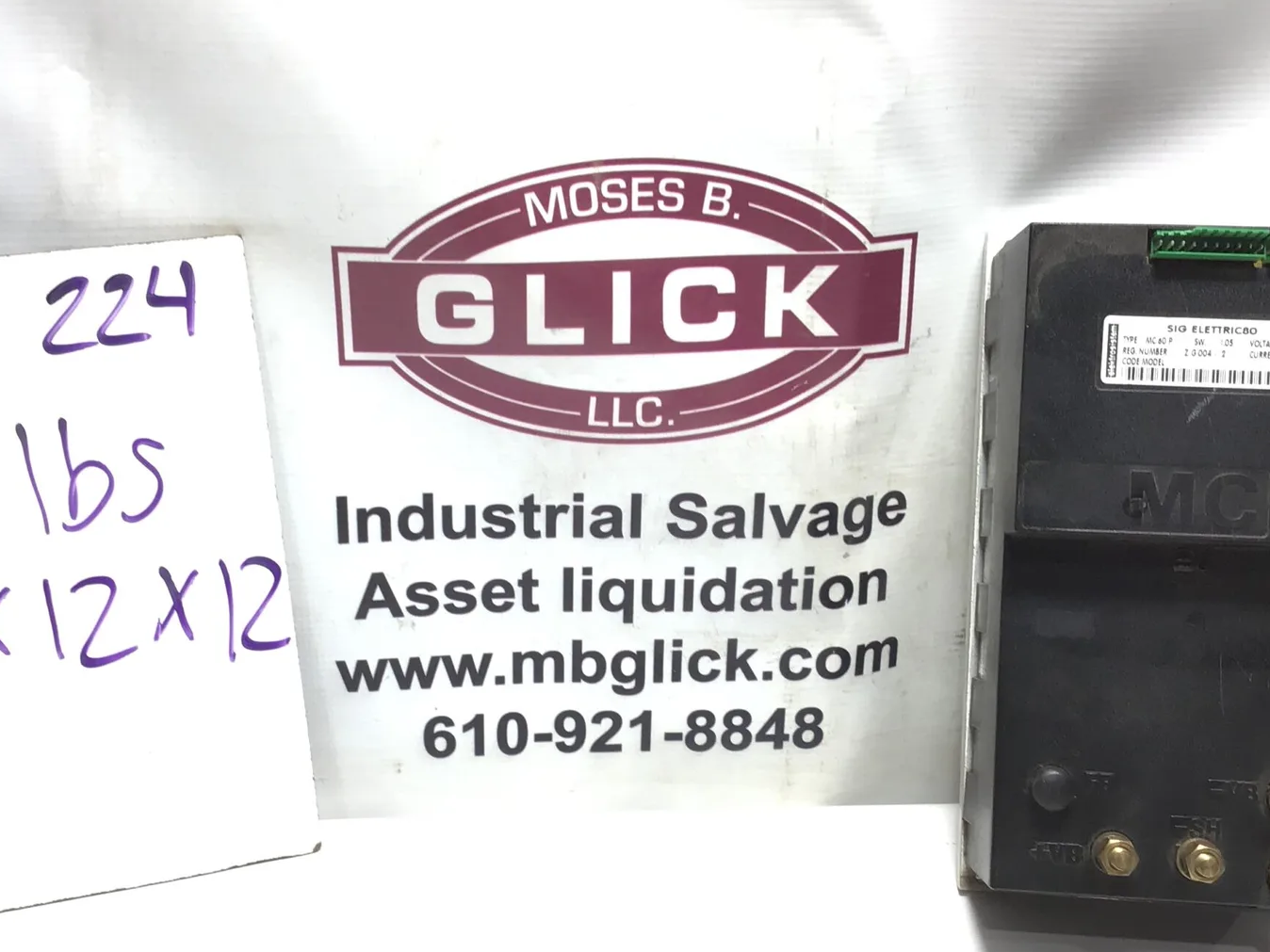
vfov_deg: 31.5
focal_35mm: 46
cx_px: 599
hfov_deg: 41.2
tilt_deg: -24.7
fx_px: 1688
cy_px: 556
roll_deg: -0.4
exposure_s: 1/60
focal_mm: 3.3
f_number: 2.4
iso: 32
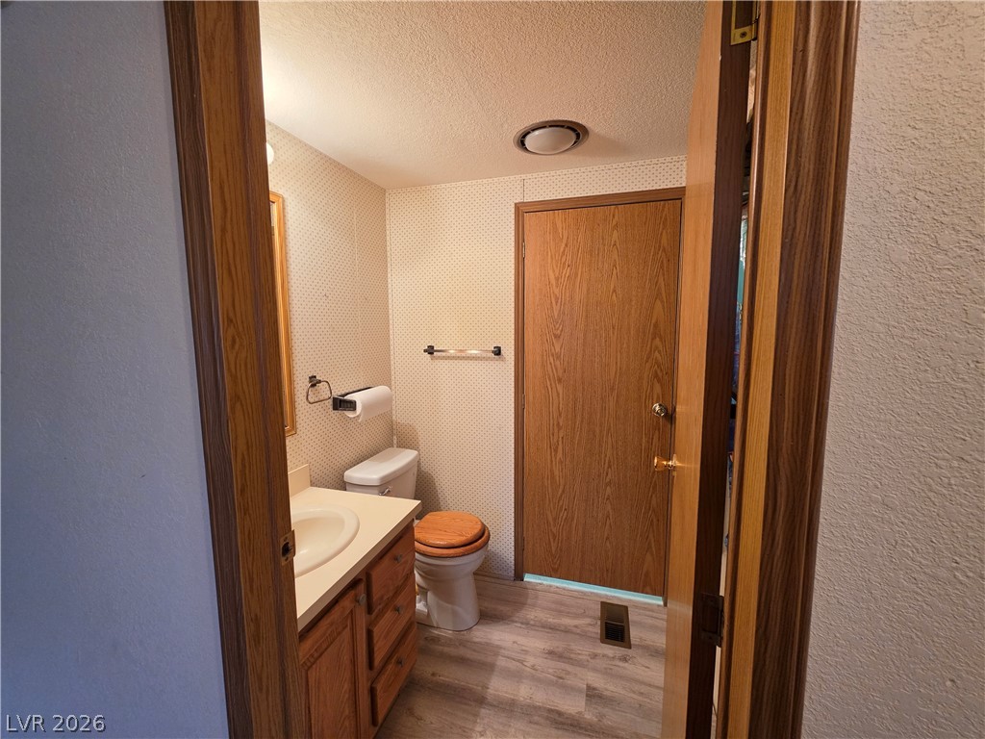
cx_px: 492
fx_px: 370
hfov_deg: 106.2
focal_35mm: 13
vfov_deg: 89.9
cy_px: 370
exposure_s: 1/120
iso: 160
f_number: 1.9
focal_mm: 2.2
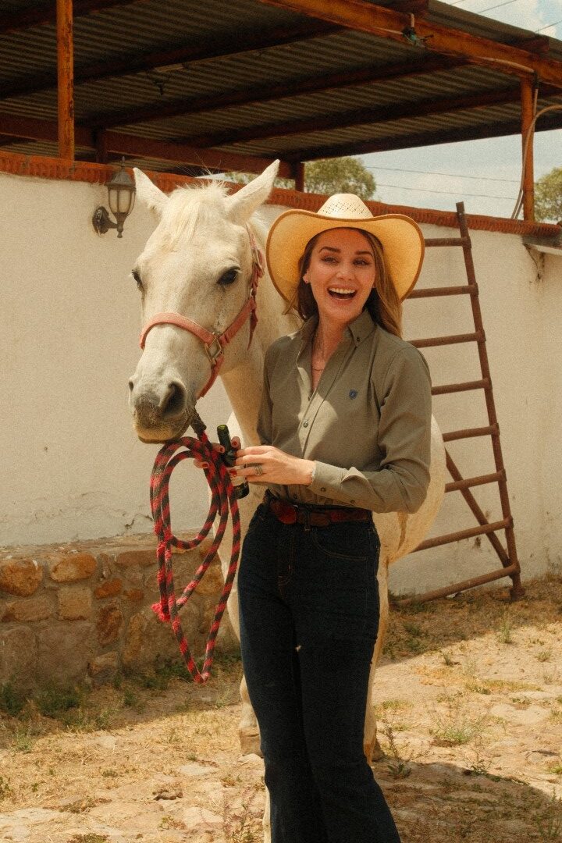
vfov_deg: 54.4
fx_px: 820
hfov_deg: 37.9
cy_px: 422
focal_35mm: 35
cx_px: 281
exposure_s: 1/900
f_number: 5.6
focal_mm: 23
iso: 500
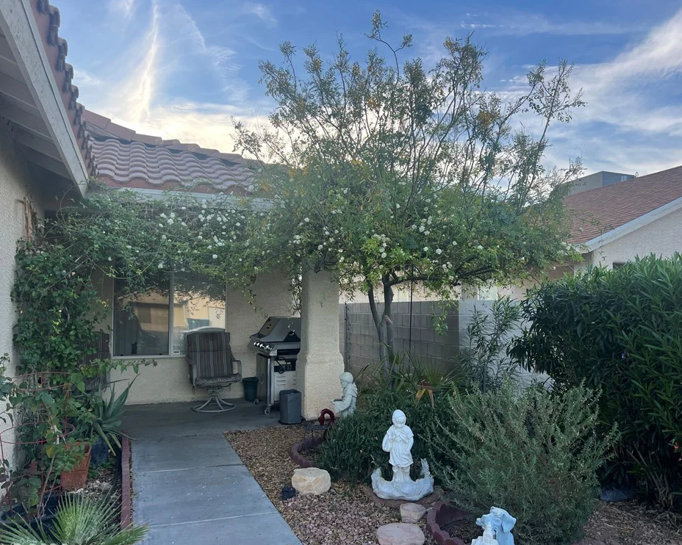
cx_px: 365
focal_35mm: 28
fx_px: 565
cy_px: 280
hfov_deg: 62.2
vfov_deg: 51.5
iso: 50
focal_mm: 5.7
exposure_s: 1/621
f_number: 1.5
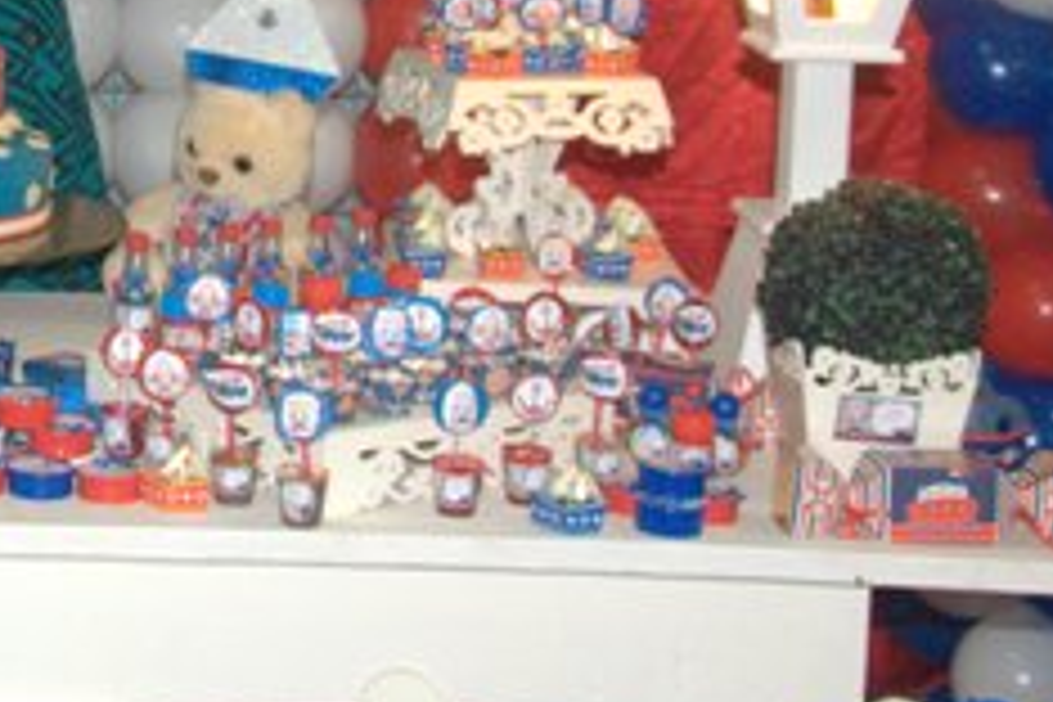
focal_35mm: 102
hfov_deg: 19.4
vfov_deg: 13.0
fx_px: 2994
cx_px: -9
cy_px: -158
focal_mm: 25
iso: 800
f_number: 4
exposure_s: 1/60
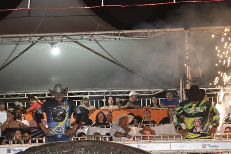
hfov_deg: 16.9
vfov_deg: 11.3
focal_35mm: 121
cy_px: 110
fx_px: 776
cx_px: 111
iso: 1800
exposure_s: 1/60
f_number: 4
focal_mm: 70
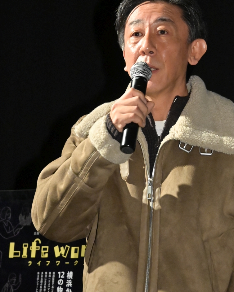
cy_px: 123
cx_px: 112
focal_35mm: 214
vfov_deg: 9.0
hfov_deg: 7.2
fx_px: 1853
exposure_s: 1/125
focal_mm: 112
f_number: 5.6
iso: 6400
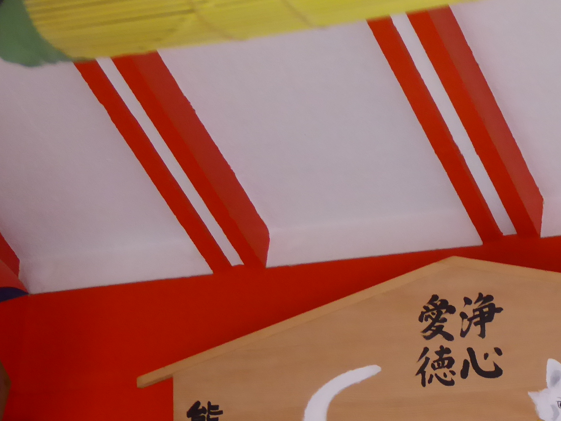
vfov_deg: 9.8
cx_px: 519
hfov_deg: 13.1
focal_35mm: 149
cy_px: 478
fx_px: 2415
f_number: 4.3
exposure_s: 1/50
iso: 400
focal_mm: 10.9
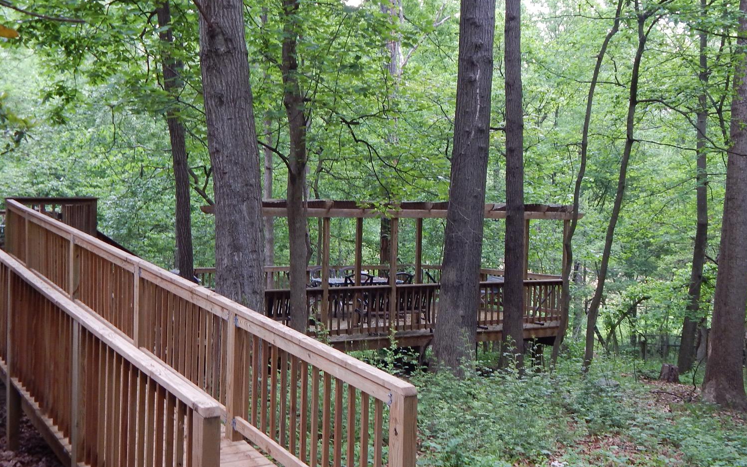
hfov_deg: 44.3
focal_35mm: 45
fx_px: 916
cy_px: 234
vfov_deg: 28.6
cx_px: 391
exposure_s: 1/30
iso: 160
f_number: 3.2
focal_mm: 5.6
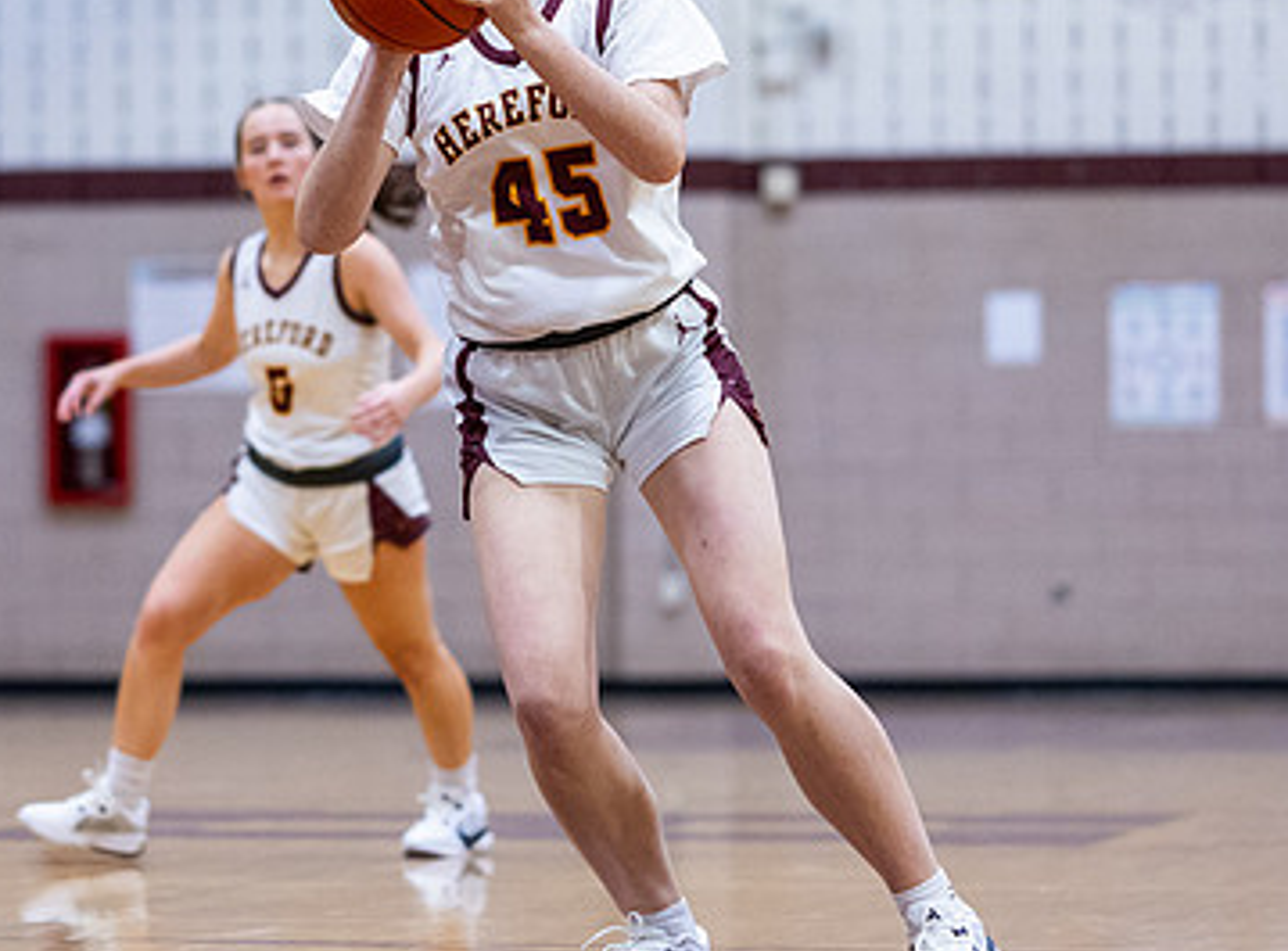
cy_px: 283
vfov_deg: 6.7
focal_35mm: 220
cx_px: 341
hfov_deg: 9.0
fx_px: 8140
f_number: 1.8
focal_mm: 85
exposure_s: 1/1250
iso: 1400
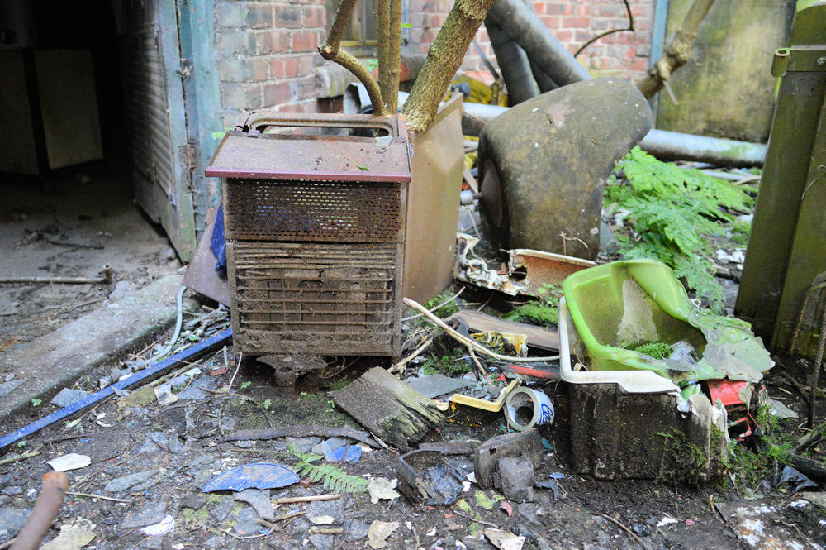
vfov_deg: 43.5
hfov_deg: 62.0
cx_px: 413
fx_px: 688
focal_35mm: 30
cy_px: 275
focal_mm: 20
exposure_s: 1/60
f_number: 1.8
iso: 2000
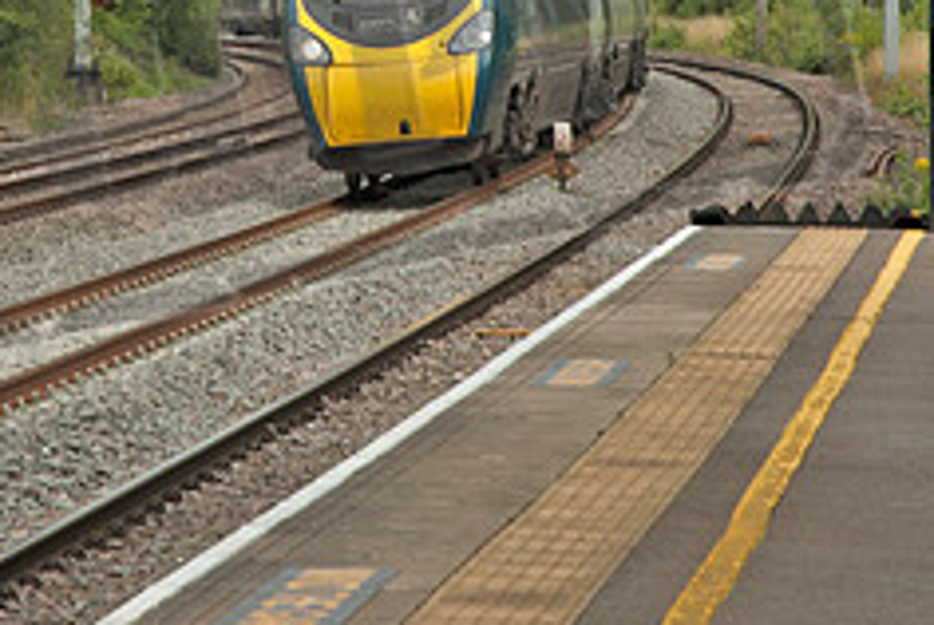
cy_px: -83
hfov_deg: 9.0
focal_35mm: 228
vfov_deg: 6.0
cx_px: 297
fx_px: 5923
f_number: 5.6
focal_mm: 62
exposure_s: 1/500
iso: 280
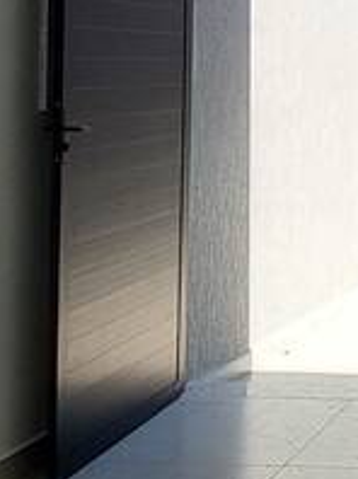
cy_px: -17
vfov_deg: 25.8
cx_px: 626
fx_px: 981
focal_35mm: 71
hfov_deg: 17.3
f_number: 2.2
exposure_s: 1/331
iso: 40
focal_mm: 1.74
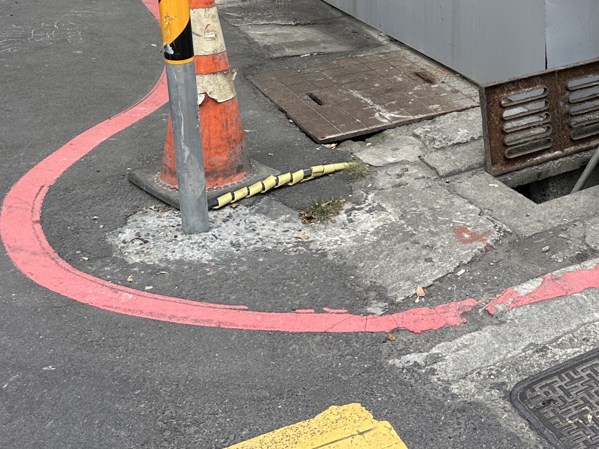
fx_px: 1021
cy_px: 28
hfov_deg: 30.7
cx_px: 576
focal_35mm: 59
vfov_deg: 24.0
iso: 80
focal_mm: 6.86
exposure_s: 1/529
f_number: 1.78
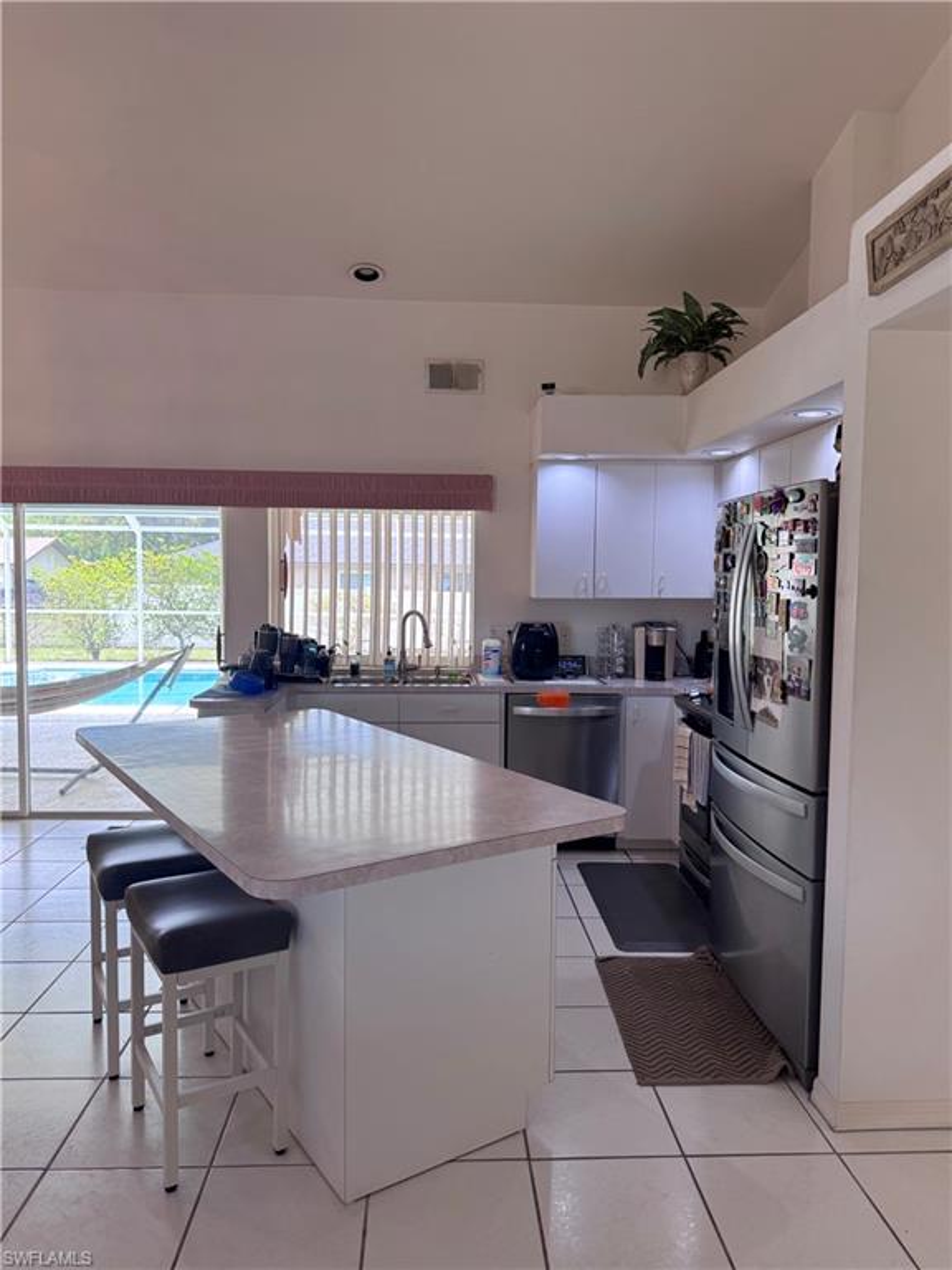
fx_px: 880
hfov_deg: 56.8
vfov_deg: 71.6
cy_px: 635
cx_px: 476
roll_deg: -0.7
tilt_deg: -3.0
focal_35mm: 24
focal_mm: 6.76
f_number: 1.78
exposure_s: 1/123
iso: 100
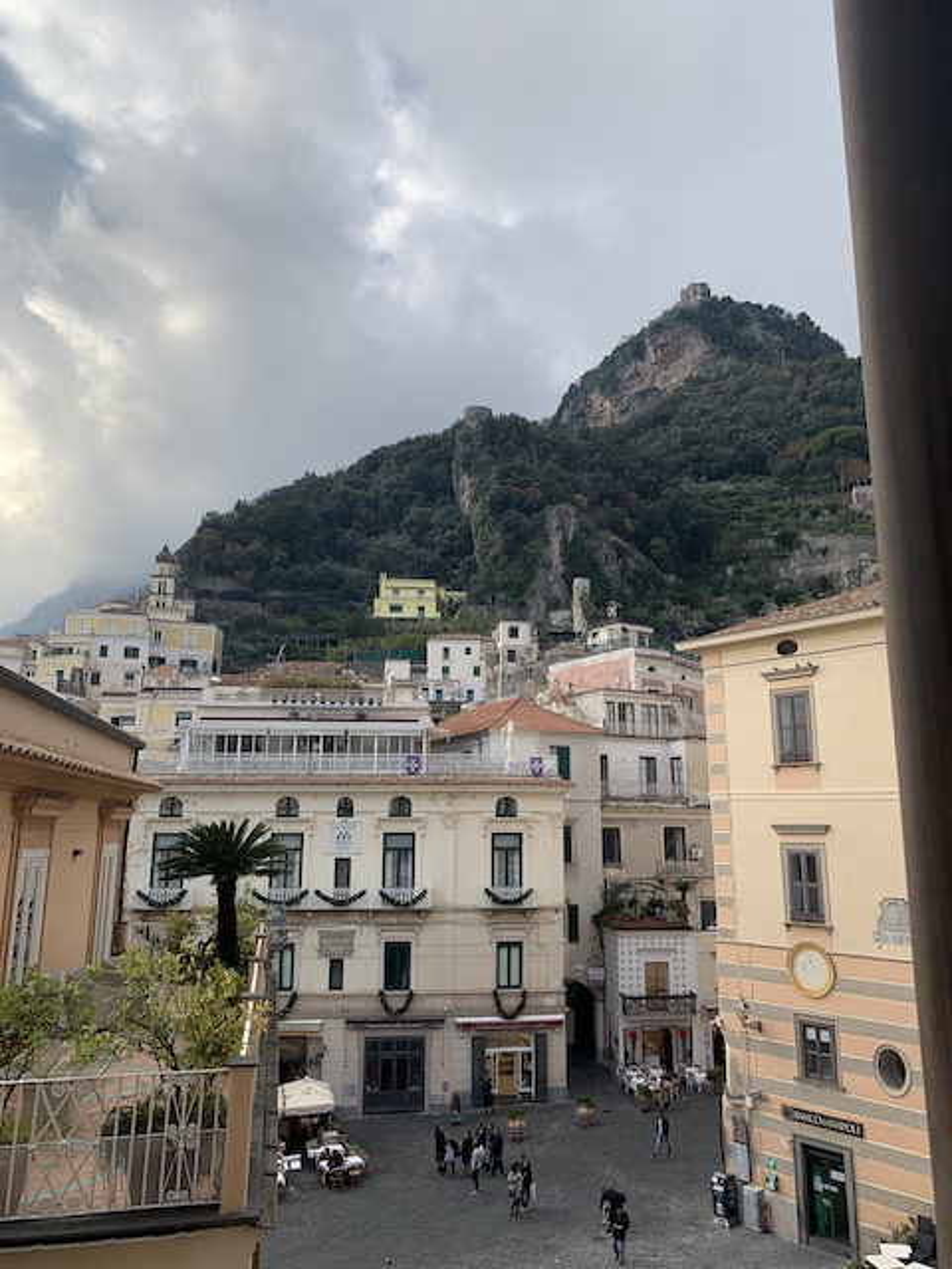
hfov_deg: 53.1
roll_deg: -0.1
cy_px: 634
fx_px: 953
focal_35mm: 26
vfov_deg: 67.3
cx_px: 476
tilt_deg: +13.7
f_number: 1.8
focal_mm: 4.25
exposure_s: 1/1088
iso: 25
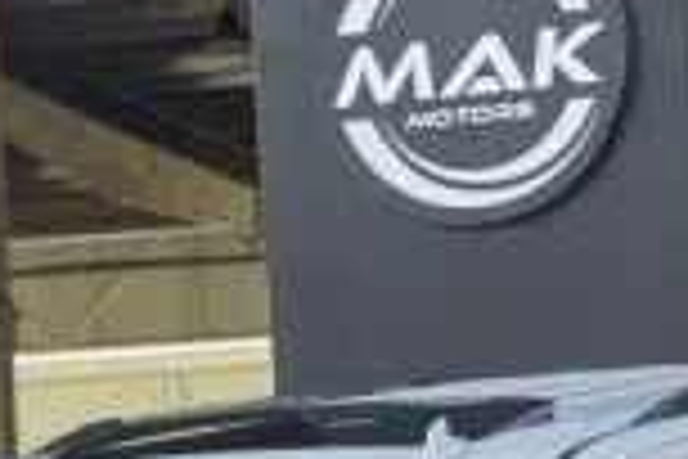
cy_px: 720
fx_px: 5332
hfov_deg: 7.4
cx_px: 157
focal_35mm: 279
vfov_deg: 4.9
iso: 25
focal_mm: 7.5
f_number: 2.2
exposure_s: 1/203
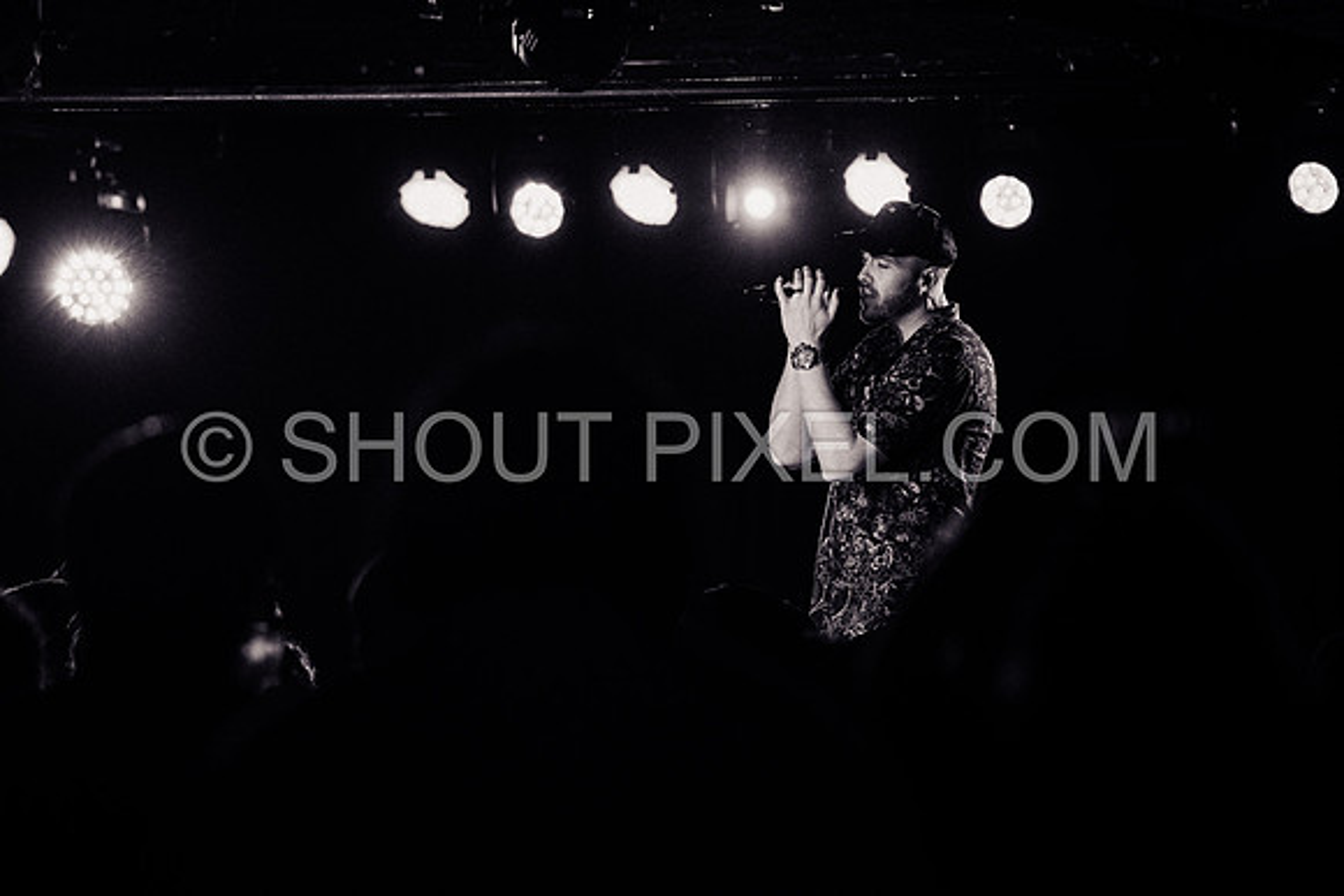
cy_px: 448
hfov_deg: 8.1
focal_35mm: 252
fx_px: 9425
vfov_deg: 5.4
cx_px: 942
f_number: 3.5
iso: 640
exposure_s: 1/250
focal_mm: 180
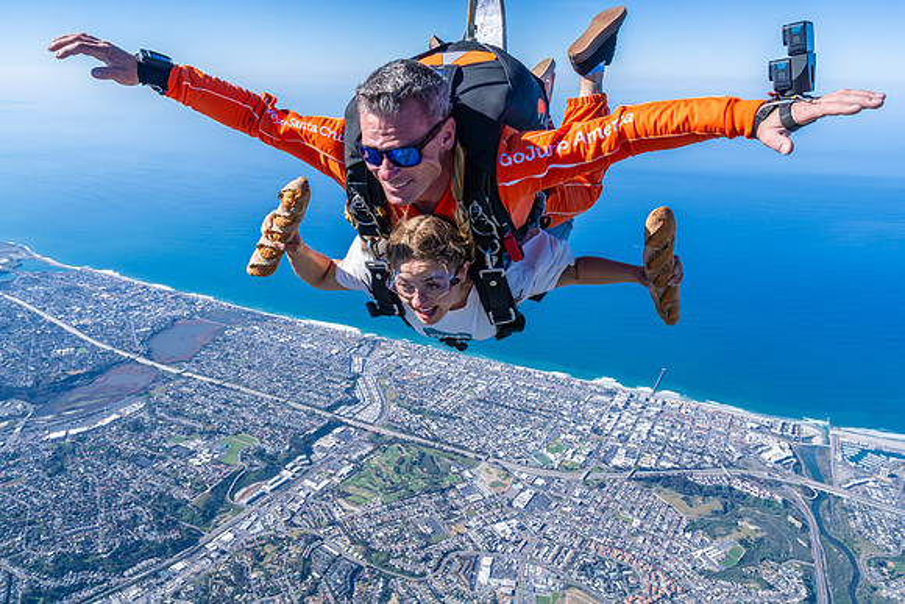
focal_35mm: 26
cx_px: 452
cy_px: 302
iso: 800
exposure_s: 1/1600
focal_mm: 26
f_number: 9
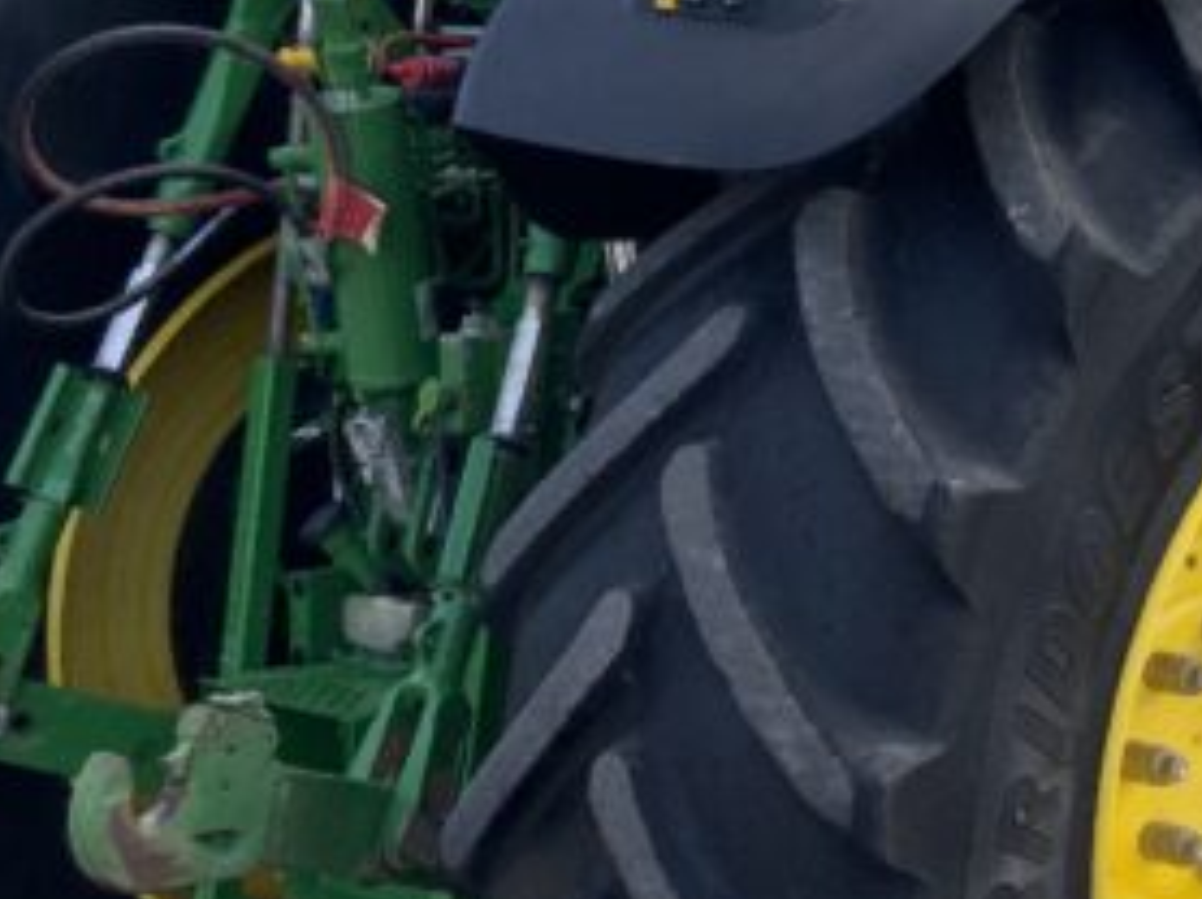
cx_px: 1509
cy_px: 272
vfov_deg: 13.8
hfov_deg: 17.4
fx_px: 3712
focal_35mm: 107
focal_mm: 3
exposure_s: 1/674
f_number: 1.8
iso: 16
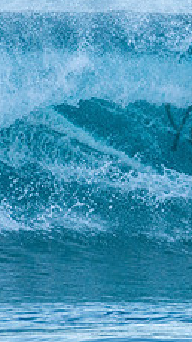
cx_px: 319
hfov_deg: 0.6
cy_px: 114
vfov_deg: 1.1
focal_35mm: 1992
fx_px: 18009
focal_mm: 500
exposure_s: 1/1600
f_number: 5.6
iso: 1250
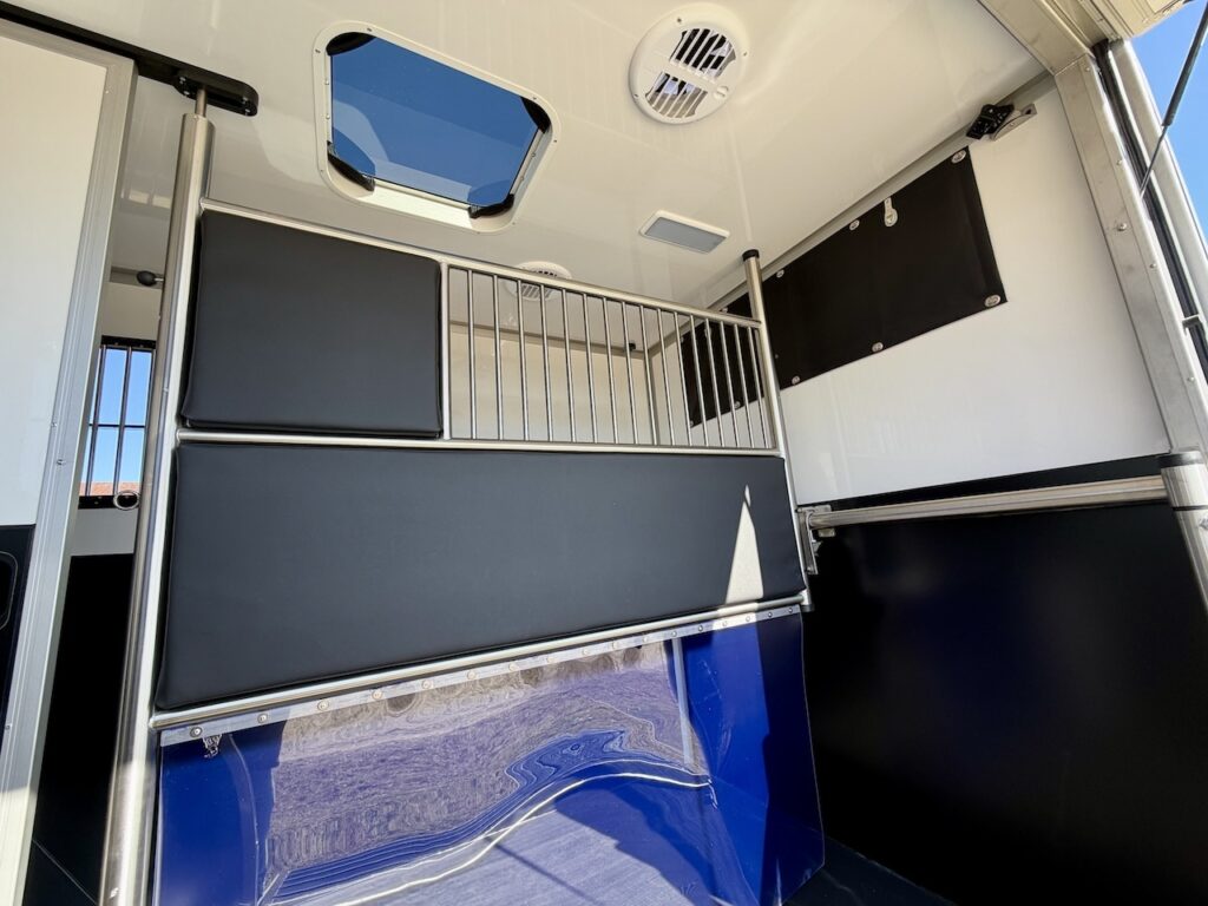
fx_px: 489
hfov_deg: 102.1
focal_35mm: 14
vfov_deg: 85.7
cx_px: 604
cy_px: 453
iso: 40
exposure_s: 1/171
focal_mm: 2.22
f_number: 2.2
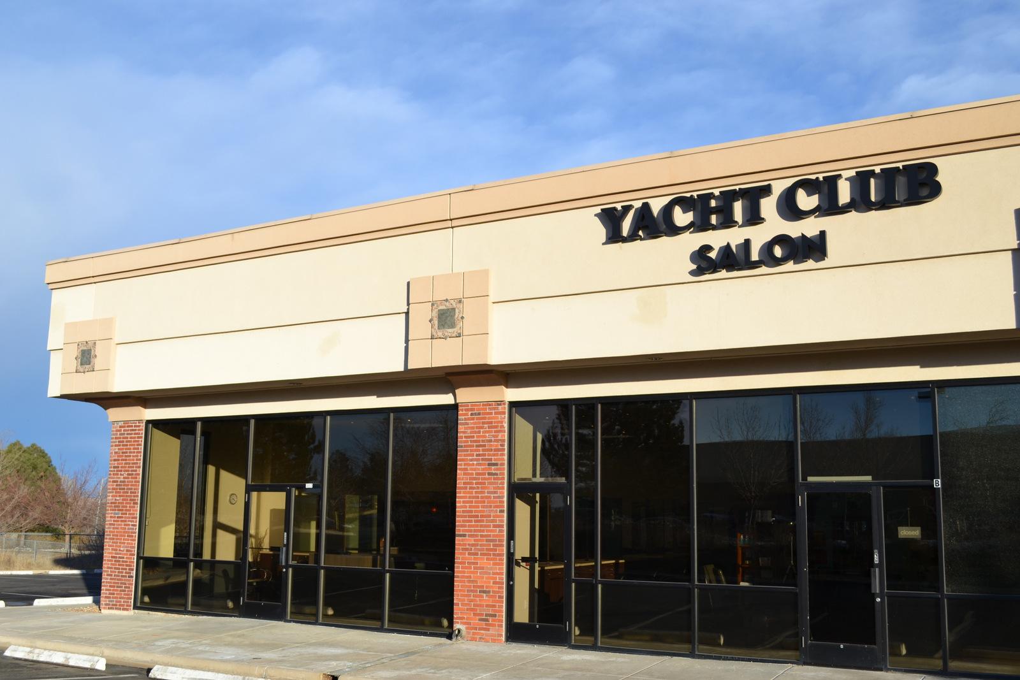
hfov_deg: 53.1
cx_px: 510
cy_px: 340
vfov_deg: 36.9
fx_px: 1020
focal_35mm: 36
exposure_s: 1/200
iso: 100
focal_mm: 24
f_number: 7.1
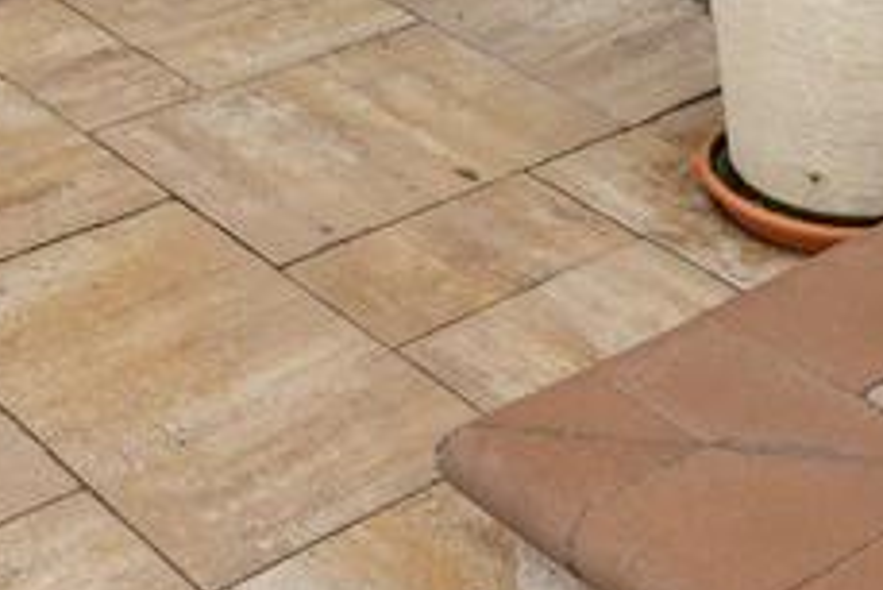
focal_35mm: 88
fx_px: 2160
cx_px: 185
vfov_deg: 11.7
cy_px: -964
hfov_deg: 22.8
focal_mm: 14
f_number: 9
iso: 100
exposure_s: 1/15
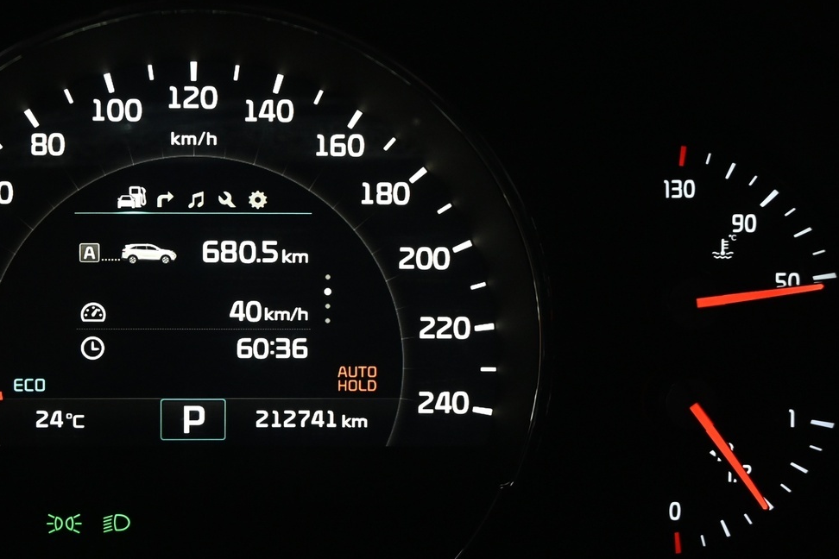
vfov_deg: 24.6
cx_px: 208
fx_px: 1282
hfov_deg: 35.4
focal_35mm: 55
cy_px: 290
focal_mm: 22
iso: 1600
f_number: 4
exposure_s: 1/30
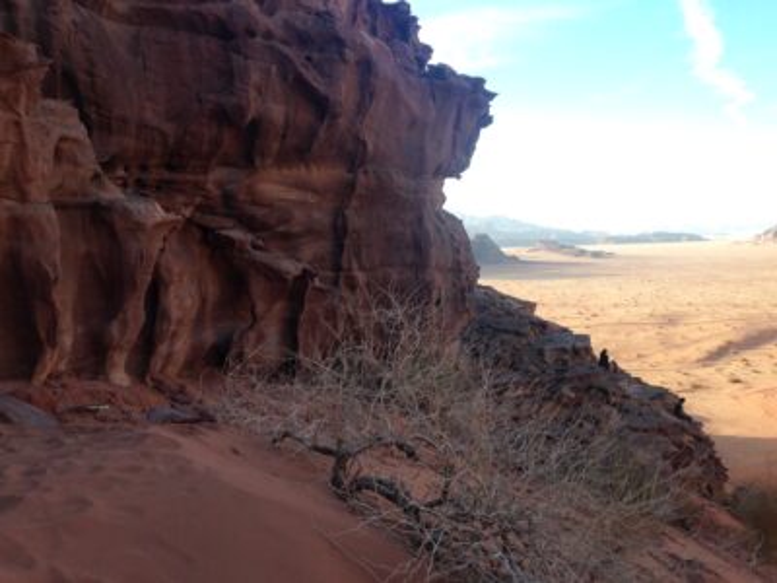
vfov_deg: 42.9
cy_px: 292
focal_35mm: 33
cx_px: 388
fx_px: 741
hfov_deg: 55.4
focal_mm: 4.12
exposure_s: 1/423
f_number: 2.4
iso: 50
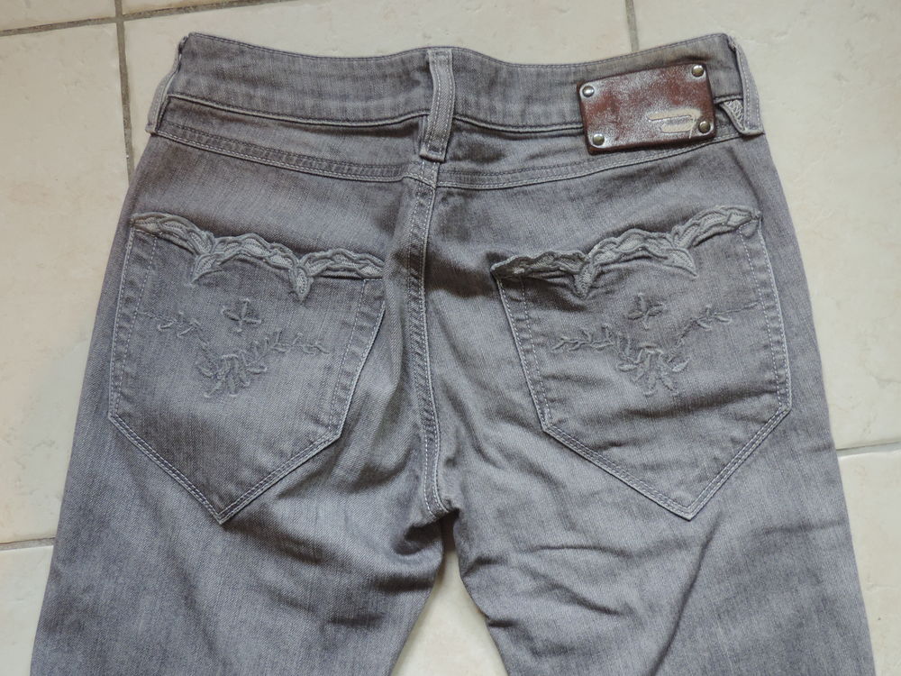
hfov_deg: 46.8
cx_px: 450
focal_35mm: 40
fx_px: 1041
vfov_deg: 36.0
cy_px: 338
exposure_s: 1/40
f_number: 3.3
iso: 400
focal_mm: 7.1
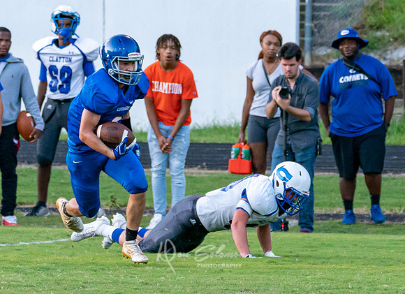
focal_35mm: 538
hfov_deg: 3.7
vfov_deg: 2.7
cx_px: 207
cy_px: 149
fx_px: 6228
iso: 2000
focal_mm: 190
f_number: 5.6
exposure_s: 1/1000
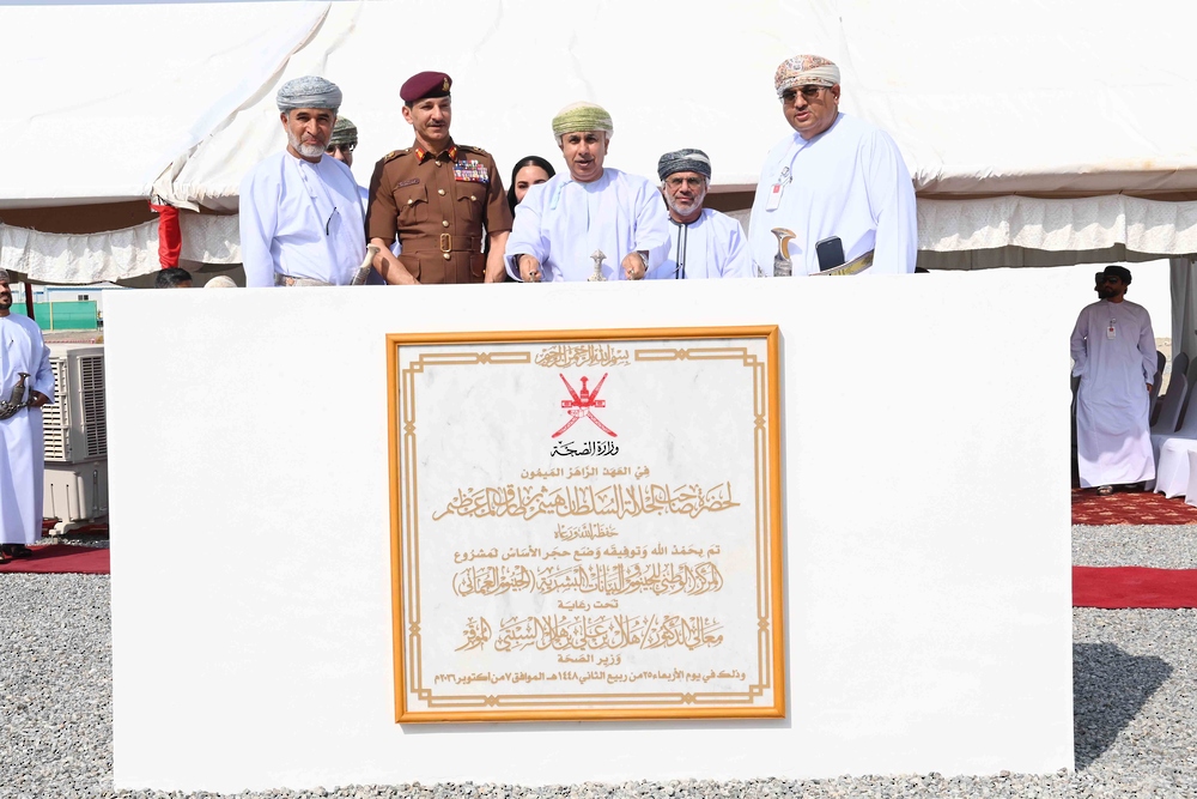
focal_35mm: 48
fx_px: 1596
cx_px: 598
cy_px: 400
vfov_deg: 28.1
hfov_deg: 41.1
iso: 160
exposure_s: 1/125
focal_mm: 48
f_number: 16
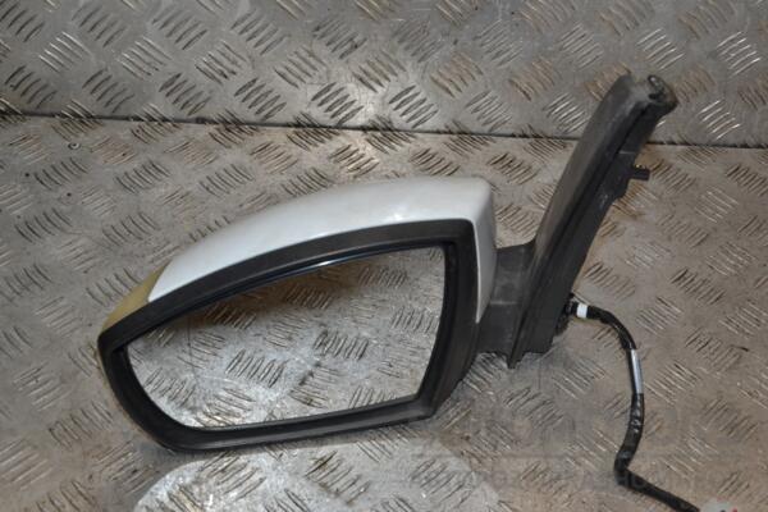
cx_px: 384
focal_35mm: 57
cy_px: 256
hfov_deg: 35.1
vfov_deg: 23.8
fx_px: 1216
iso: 800
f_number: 8
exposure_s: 1/200
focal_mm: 38
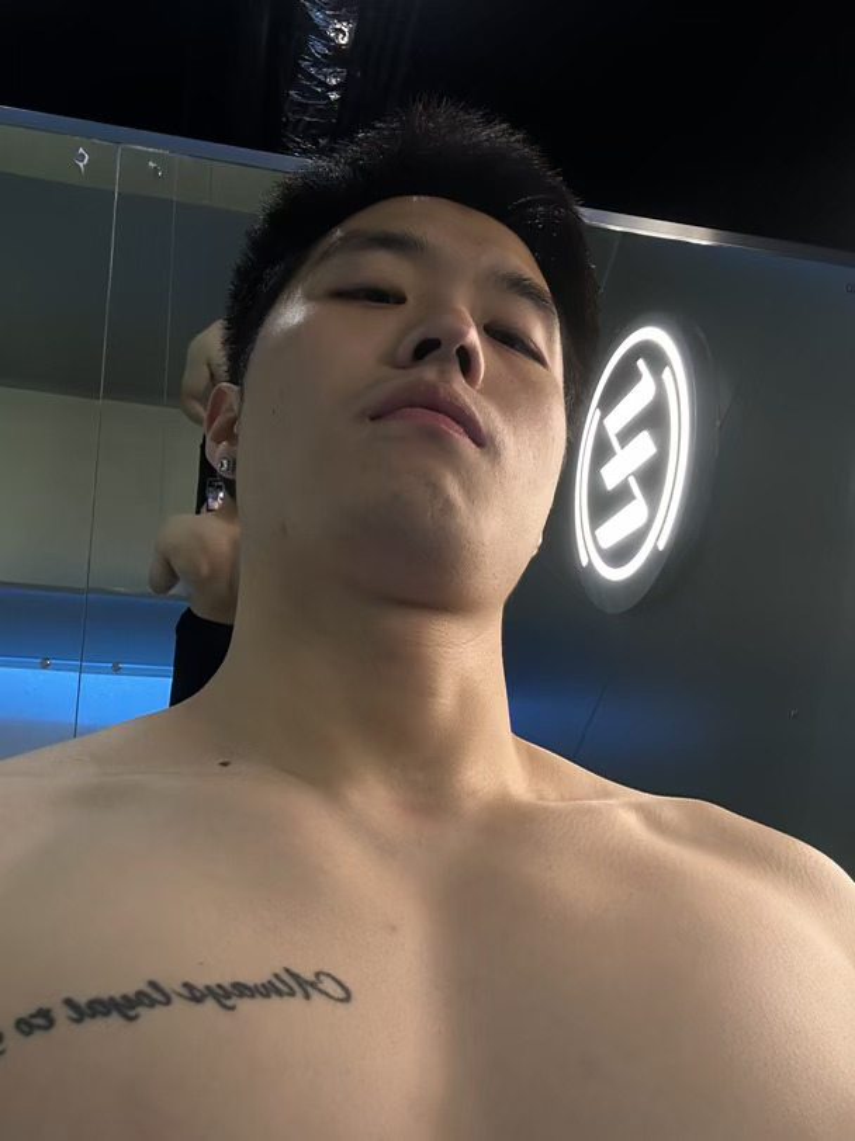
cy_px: 570
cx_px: 428
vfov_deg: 60.0
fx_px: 989
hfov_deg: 46.8
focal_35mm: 30
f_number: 1.9
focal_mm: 2.69
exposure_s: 1/50
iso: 80
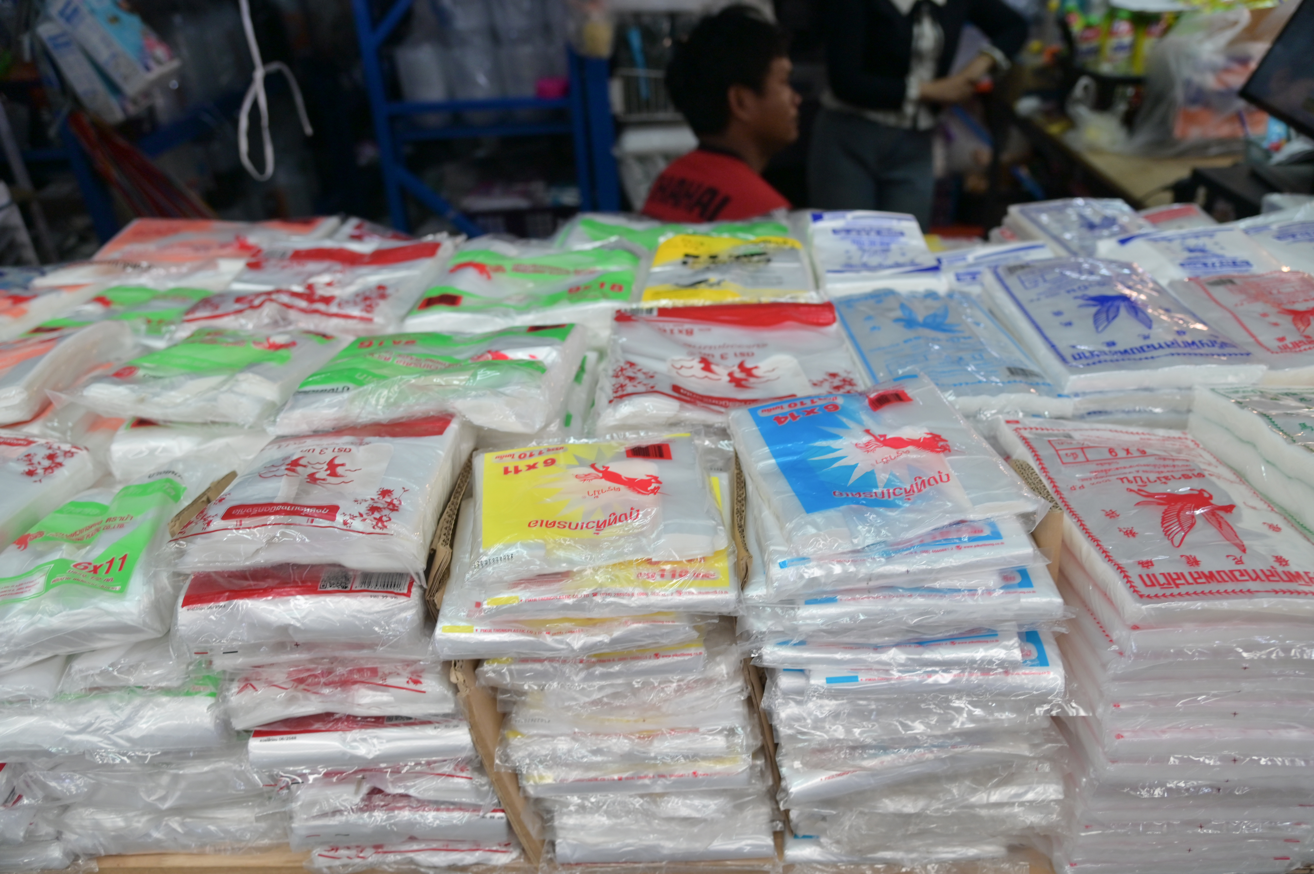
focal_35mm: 30
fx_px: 1094
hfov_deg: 62.0
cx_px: 657
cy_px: 437
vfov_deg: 43.6
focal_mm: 30
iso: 400
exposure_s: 1/160
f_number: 4
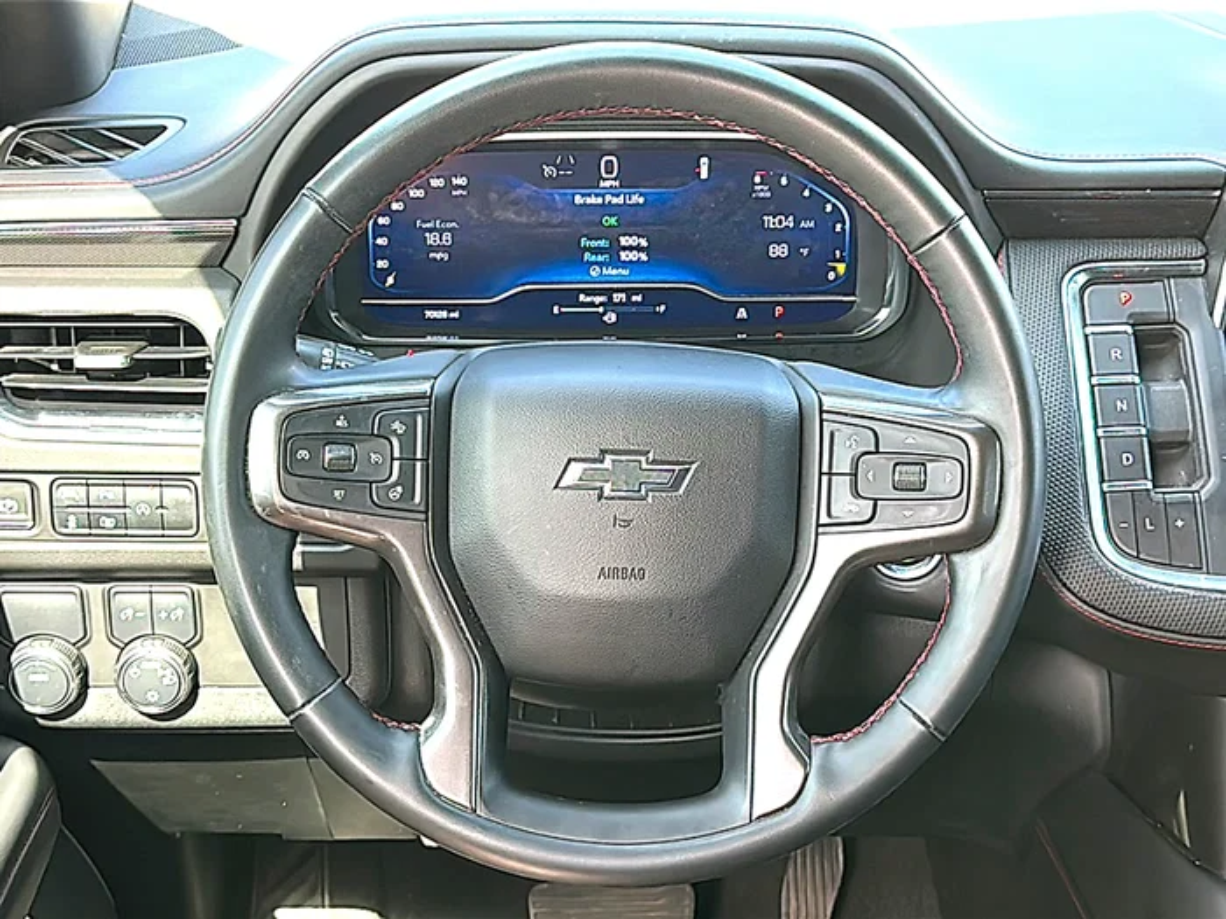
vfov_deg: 30.3
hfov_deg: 39.7
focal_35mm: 48
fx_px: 1700
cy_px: 460
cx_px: 613
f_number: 1.78
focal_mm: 6.86
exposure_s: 1/137
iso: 100
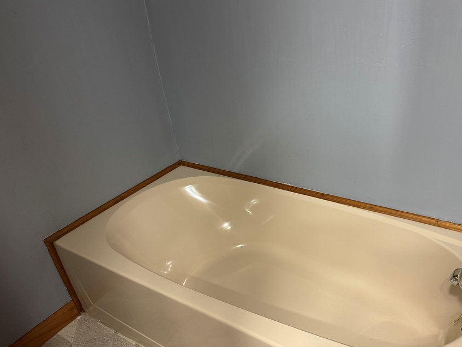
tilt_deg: -31.2
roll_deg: +5.6
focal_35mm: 29
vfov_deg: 48.1
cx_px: 272
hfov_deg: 61.2
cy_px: 196
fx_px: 387
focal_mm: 6.76
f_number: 1.78
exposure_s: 1/60
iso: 250
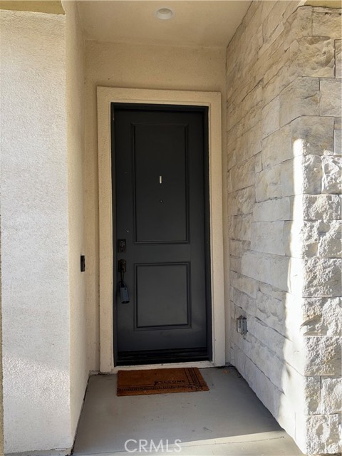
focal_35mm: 26
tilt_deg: -0.4
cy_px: 228
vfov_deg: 67.3
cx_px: 171
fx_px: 343
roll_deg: +0.0
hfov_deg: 53.1
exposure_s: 1/481
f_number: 1.6
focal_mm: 5.96
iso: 50
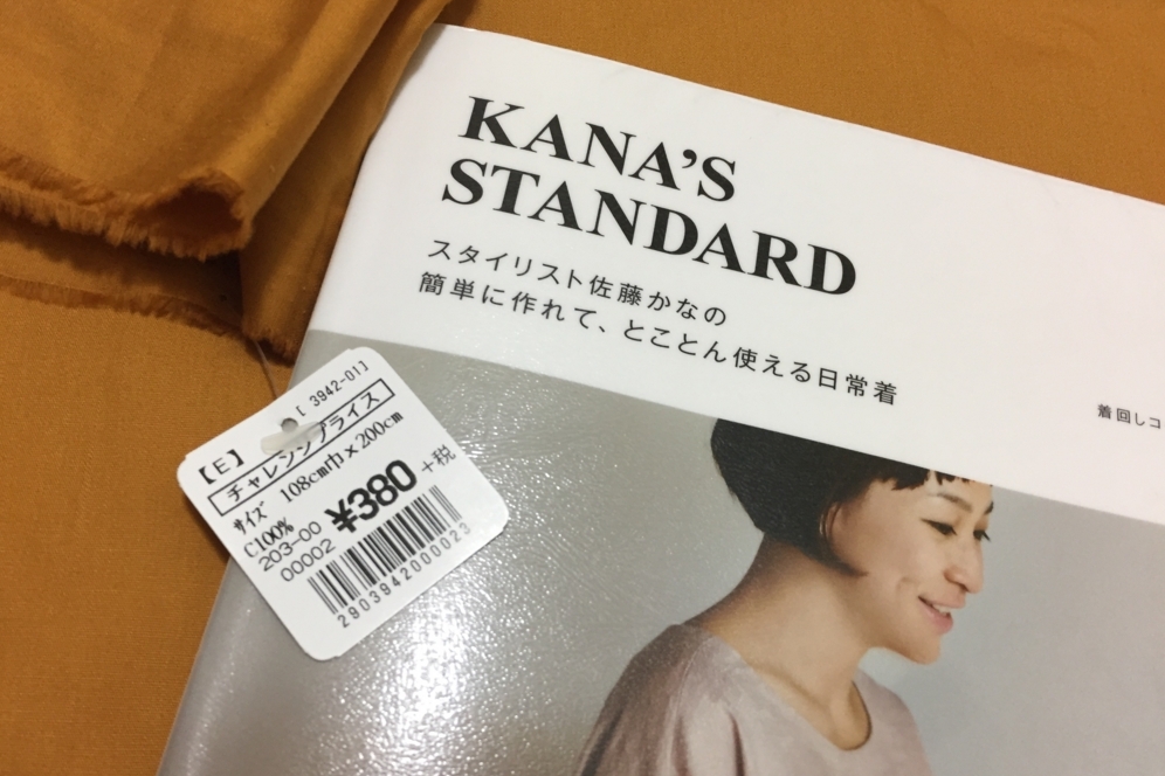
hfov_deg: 60.3
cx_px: 575
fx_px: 1003
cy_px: 428
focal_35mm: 31
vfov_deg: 42.3
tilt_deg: -66.5
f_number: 2.2
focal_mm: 4.15
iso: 160
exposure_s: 1/33
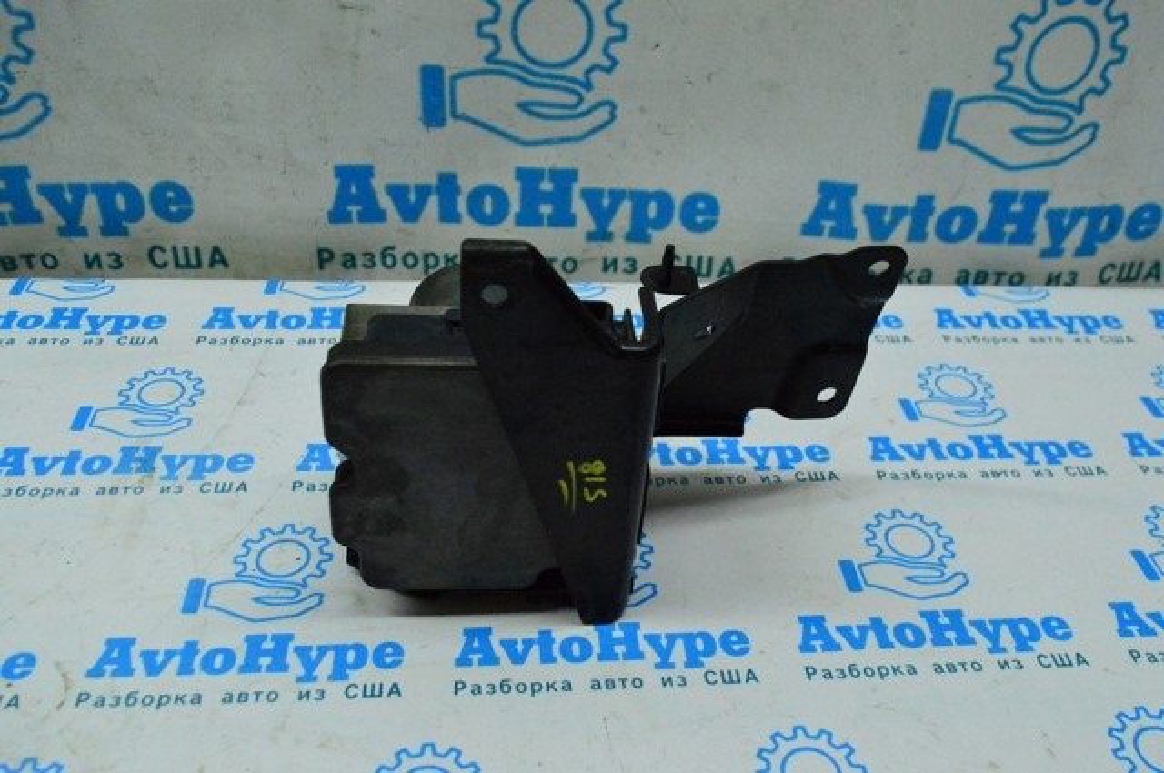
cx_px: 582
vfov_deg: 38.3
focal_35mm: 34
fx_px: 1114
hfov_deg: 55.2
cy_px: 386
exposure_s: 1/640
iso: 6400
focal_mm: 23
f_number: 6.3
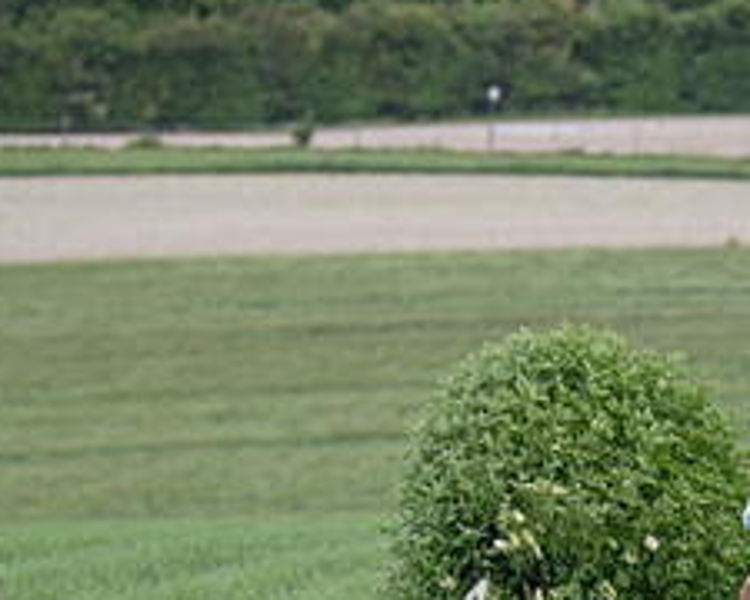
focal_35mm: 868
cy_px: 591
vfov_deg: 1.8
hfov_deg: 2.2
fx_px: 19267
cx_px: 617
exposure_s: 1/1600
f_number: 4
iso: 400
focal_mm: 200
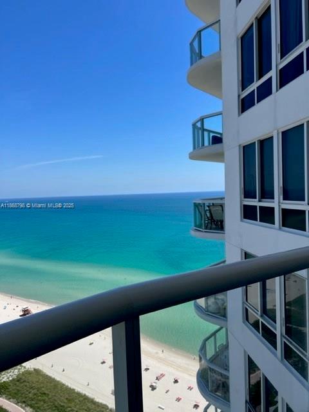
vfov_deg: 67.3
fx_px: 309
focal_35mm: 26
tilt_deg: -3.3
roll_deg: +3.0
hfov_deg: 53.1
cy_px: 206
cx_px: 154
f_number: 1.5
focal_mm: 5.7
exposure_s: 1/6211
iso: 50
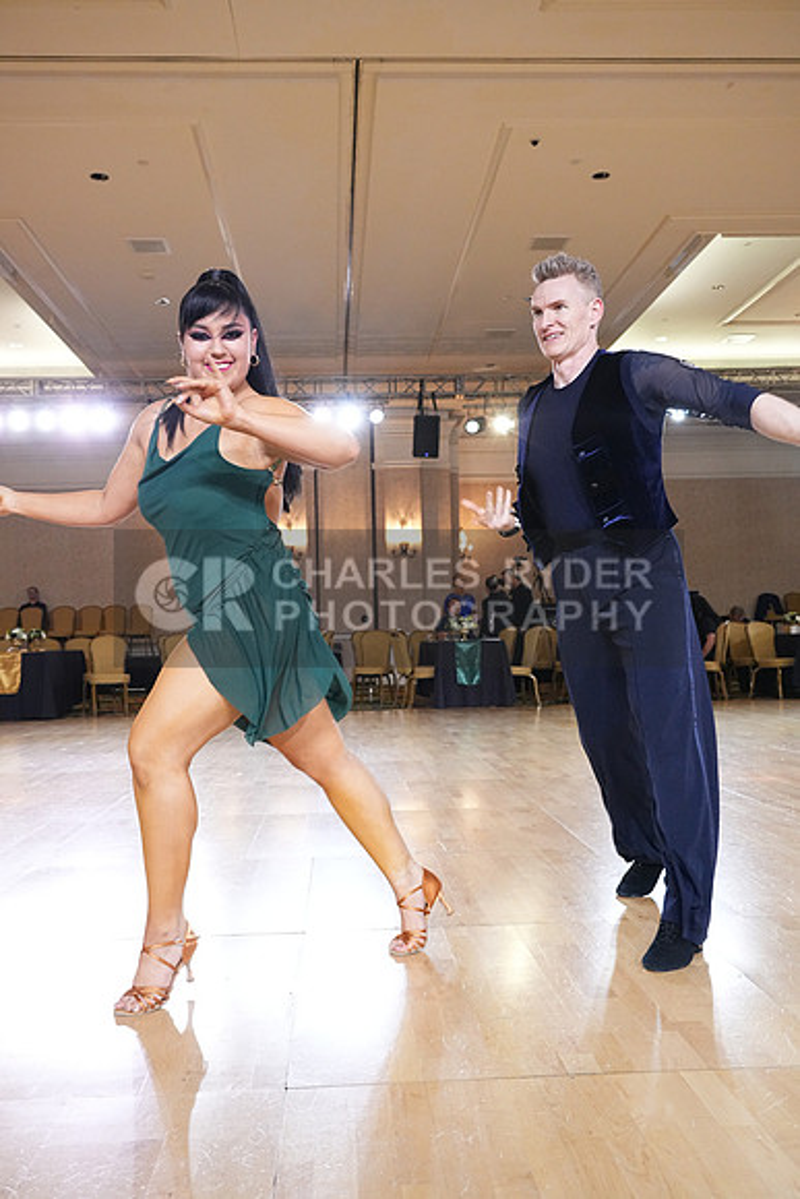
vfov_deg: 60.3
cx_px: 400
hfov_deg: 42.3
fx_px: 1033
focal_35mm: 31
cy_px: 600
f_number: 6.3
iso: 5000
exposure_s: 1/200
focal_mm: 31
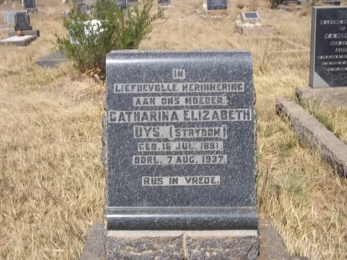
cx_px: 174
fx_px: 501
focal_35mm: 50
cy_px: 130
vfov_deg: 29.1
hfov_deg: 38.2
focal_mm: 8.8
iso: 80
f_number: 7
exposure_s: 1/320
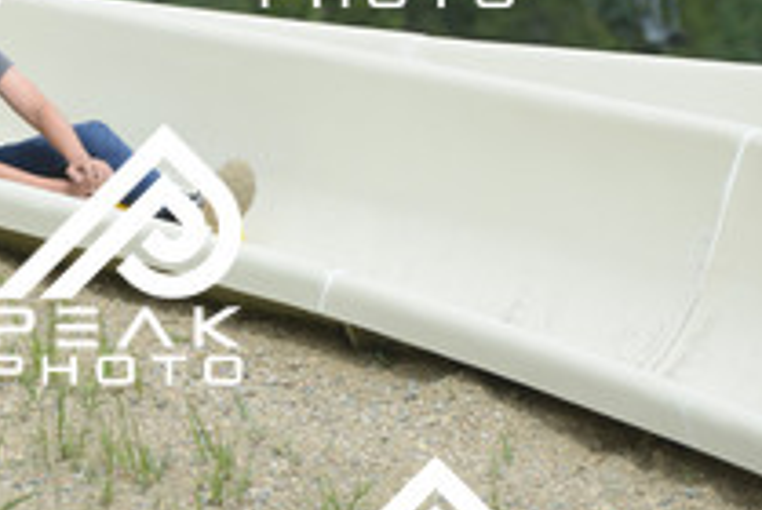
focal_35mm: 373
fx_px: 7906
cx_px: 131
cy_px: 231
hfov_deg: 5.5
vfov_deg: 3.7
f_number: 6.3
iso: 280
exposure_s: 1/640
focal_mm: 195
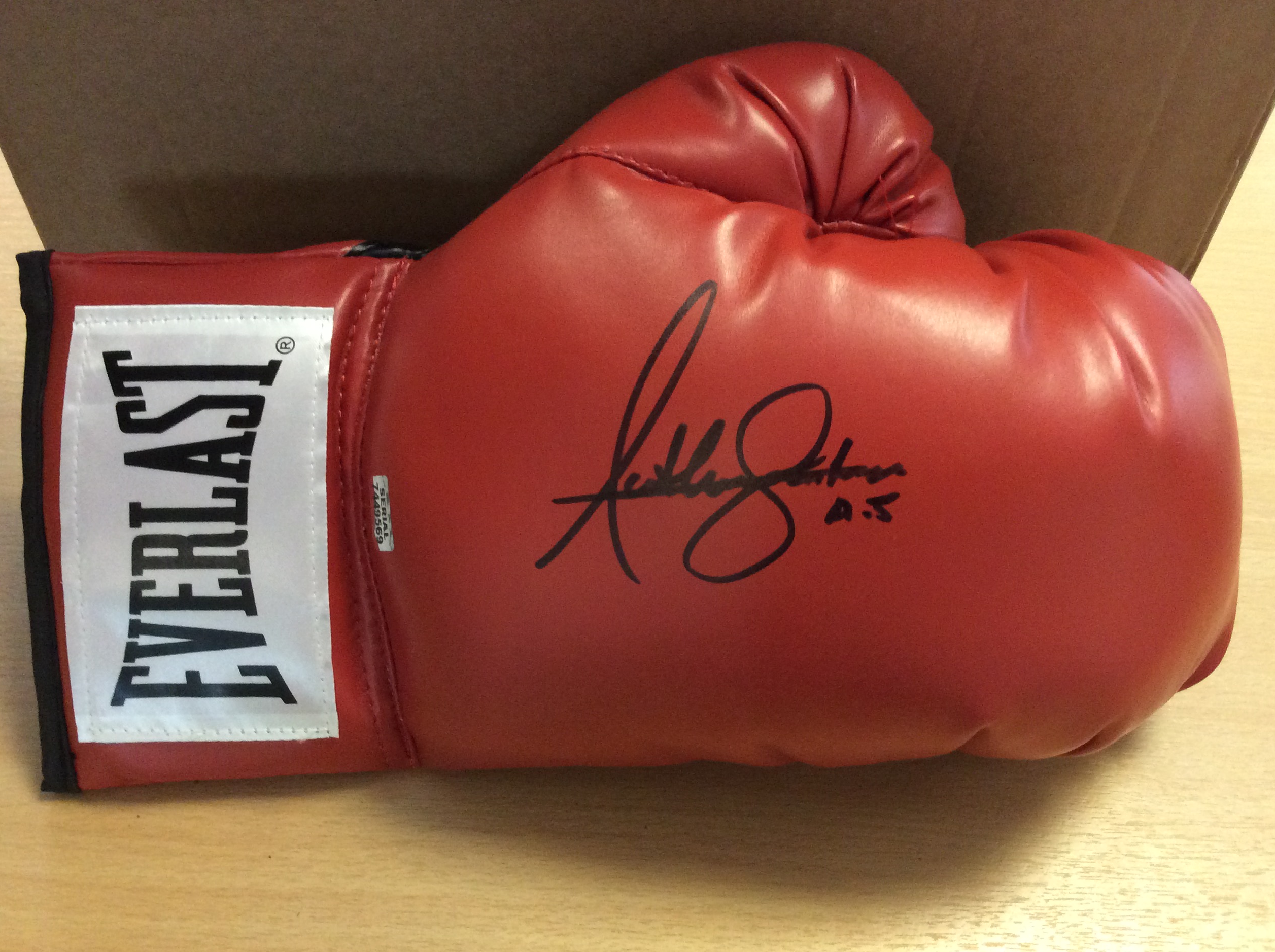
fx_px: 1214
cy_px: 486
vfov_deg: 42.8
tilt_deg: -54.0
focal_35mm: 33
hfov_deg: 55.4
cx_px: 656
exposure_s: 1/20
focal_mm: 3.3
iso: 250
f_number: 2.4
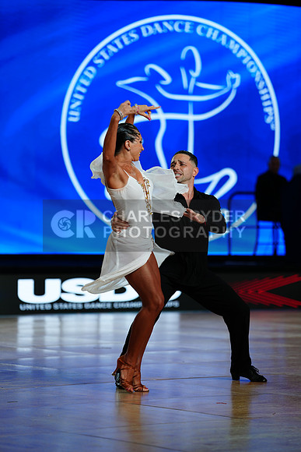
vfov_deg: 14.2
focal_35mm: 144
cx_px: 150
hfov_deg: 9.5
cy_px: 226
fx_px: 1805
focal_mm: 144
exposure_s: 1/400
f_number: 2.8
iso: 200
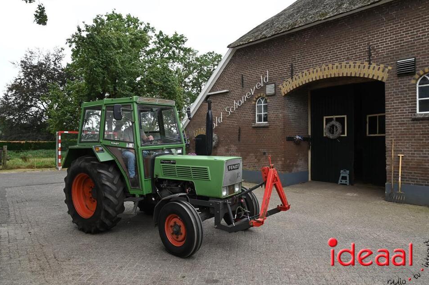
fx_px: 298
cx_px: 212
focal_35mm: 25
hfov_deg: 71.6
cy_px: 140
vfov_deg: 51.2
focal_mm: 24
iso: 640
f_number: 9
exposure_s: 1/320
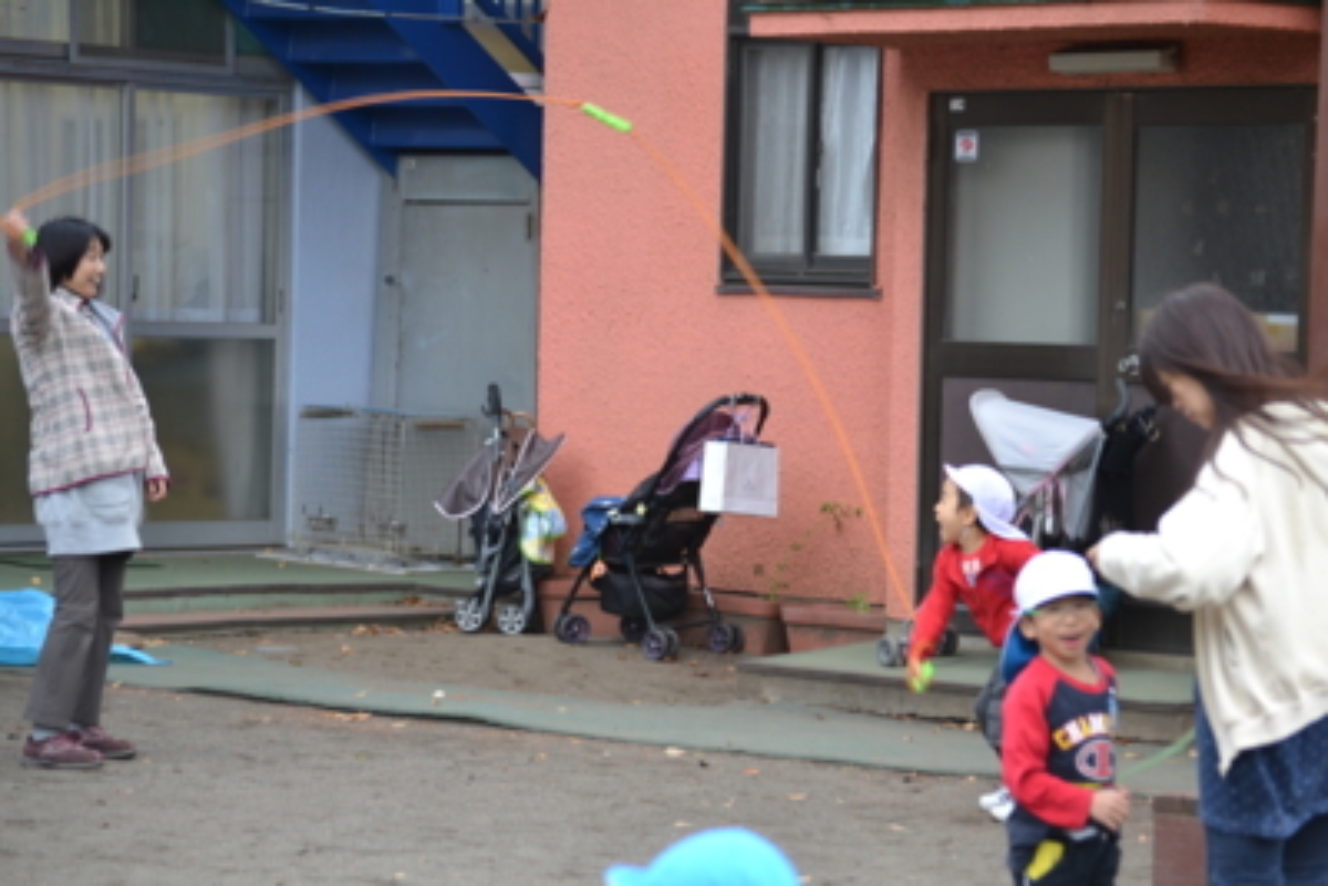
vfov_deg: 10.6
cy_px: 443
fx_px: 4760
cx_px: 664
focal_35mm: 129
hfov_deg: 15.9
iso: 400
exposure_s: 1/80
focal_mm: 86
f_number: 4.2
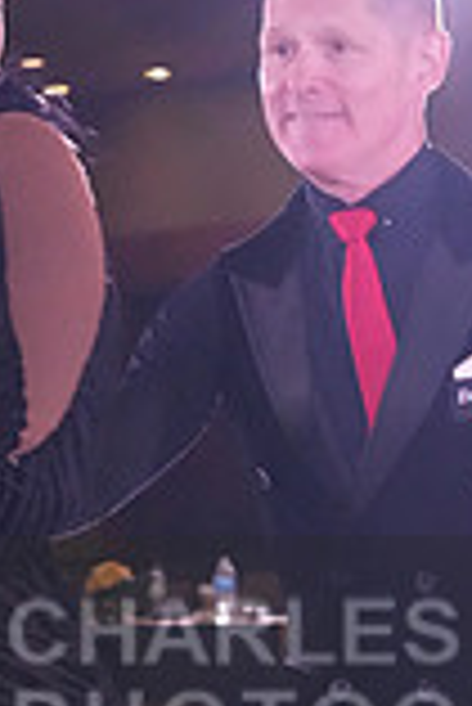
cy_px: 688
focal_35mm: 280
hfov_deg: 4.9
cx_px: 285
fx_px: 5494
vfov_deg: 7.3
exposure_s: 1/250
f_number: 9
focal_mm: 76
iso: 8000
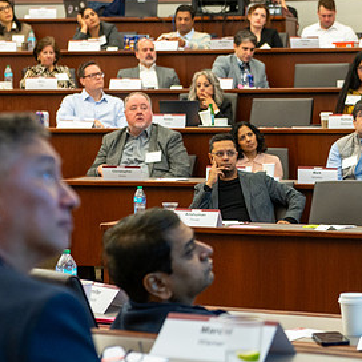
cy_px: 197
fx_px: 1503
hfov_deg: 13.6
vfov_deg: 13.7
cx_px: 321
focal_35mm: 127
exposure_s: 1/125
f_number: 4
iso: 1250
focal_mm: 70
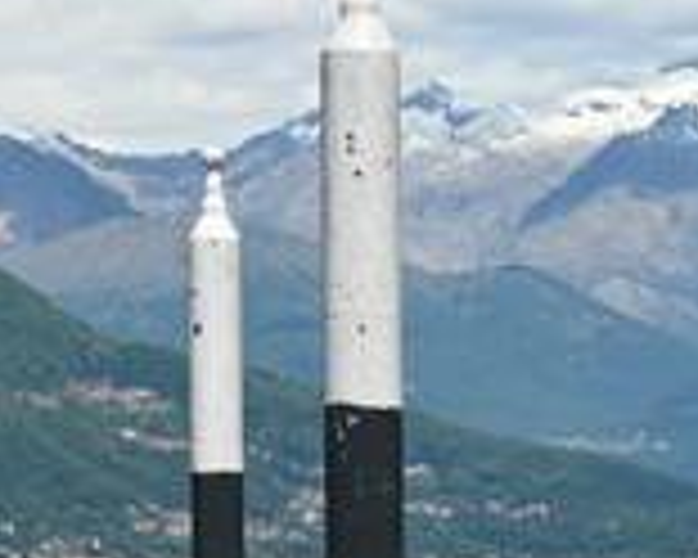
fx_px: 6280
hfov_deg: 6.4
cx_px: 243
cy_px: 533
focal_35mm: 304
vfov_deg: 5.1
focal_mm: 70
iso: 125
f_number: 5.6
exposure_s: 1/250
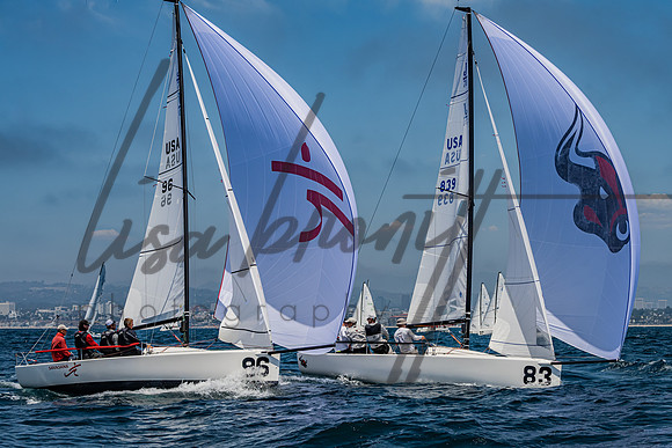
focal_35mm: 89
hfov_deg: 22.9
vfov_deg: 15.4
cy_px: 242
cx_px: 367
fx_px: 1658
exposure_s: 1/2000
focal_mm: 80
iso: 400
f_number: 6.3
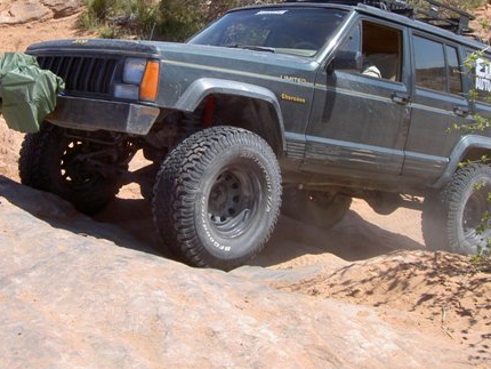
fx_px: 823
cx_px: 186
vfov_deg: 25.0
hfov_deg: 33.1
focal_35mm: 58
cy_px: 101
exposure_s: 1/400
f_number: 4.7
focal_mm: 8
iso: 100
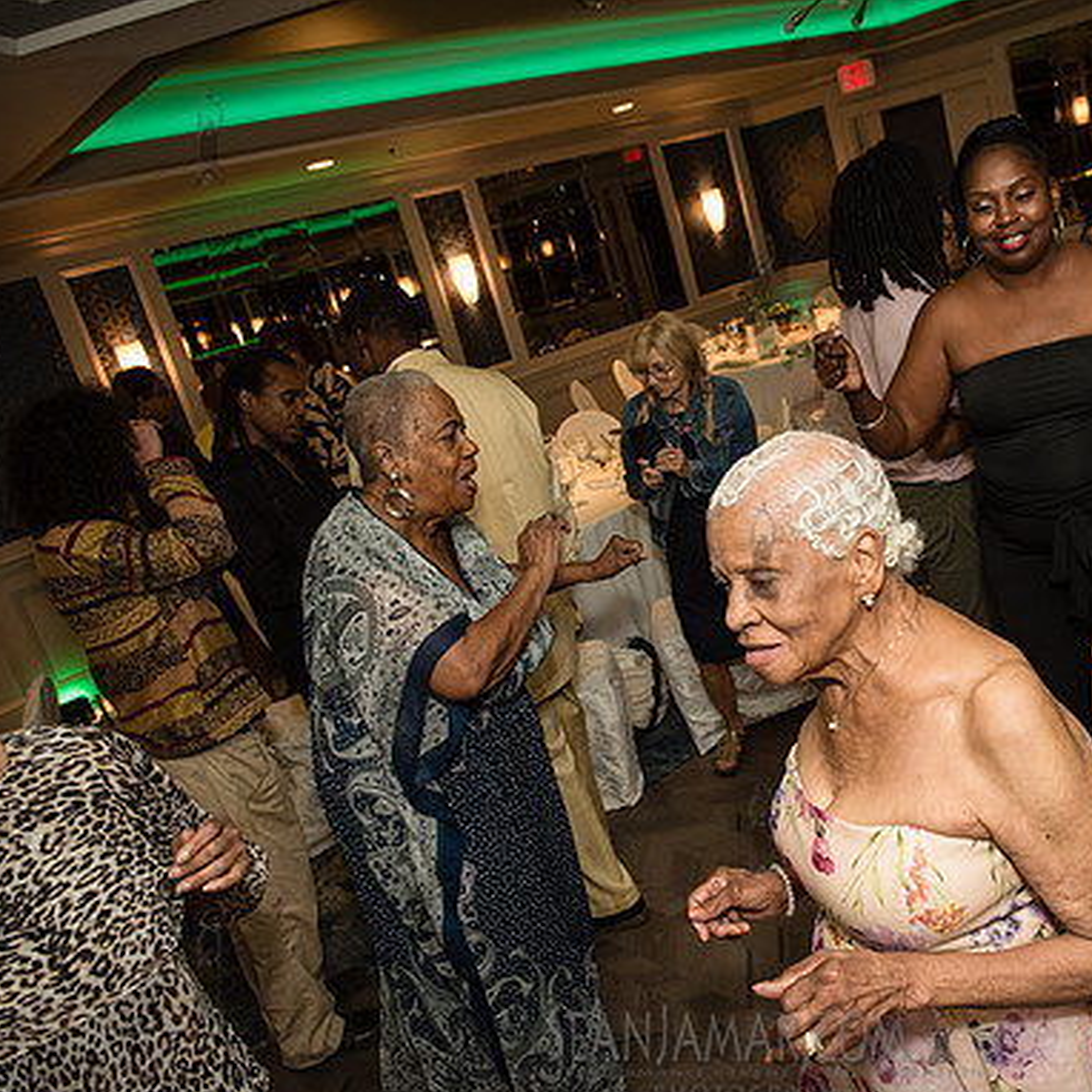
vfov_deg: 52.5
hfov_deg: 51.2
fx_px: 1106
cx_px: 760
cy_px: 550
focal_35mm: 31
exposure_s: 1/160
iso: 1600
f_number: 3.5
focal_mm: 24
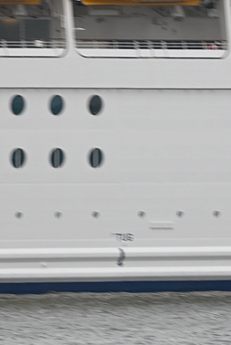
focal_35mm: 1080
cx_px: 173
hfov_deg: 1.3
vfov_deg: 1.9
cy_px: -97
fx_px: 10356
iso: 200
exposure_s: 1/320
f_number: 5.6
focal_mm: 400
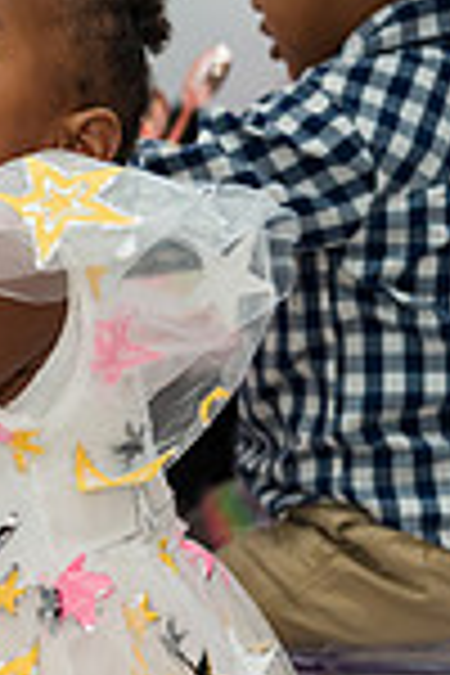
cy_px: 572
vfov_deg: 19.7
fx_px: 1912
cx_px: -142
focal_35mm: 102
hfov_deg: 13.0
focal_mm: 34
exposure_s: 1/200
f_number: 3.2
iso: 800
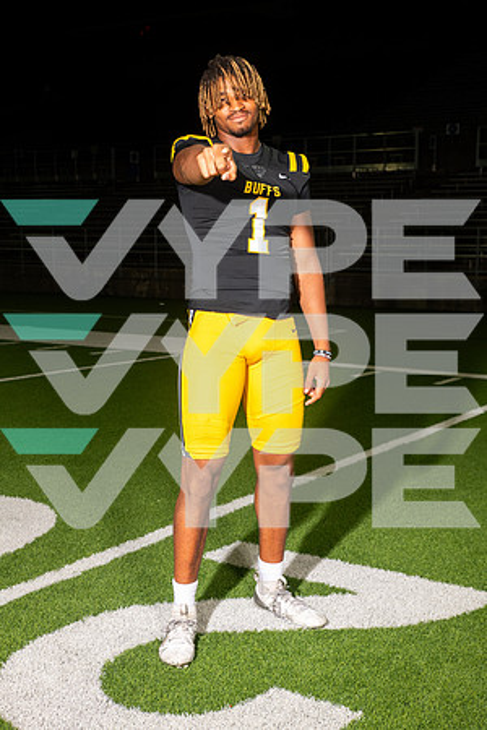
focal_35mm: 48
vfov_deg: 41.1
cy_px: 365
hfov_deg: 28.1
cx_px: 244
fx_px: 974
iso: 800
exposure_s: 1/320
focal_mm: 48
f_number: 7.1
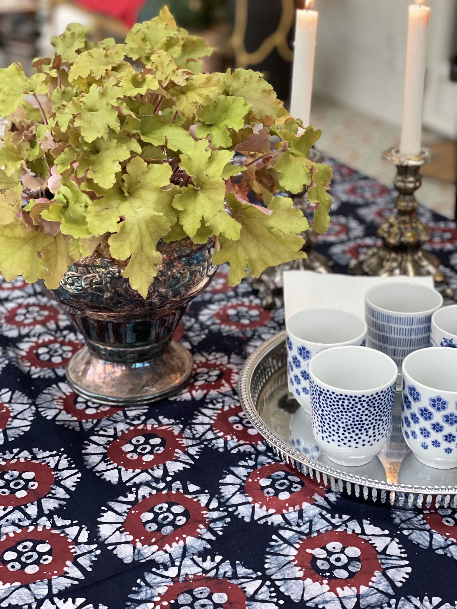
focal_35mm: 52
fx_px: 915
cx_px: 228
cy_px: 304
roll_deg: -0.4
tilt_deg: -26.2
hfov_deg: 28.0
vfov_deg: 36.8
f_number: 2
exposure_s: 1/40
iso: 250
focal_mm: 6
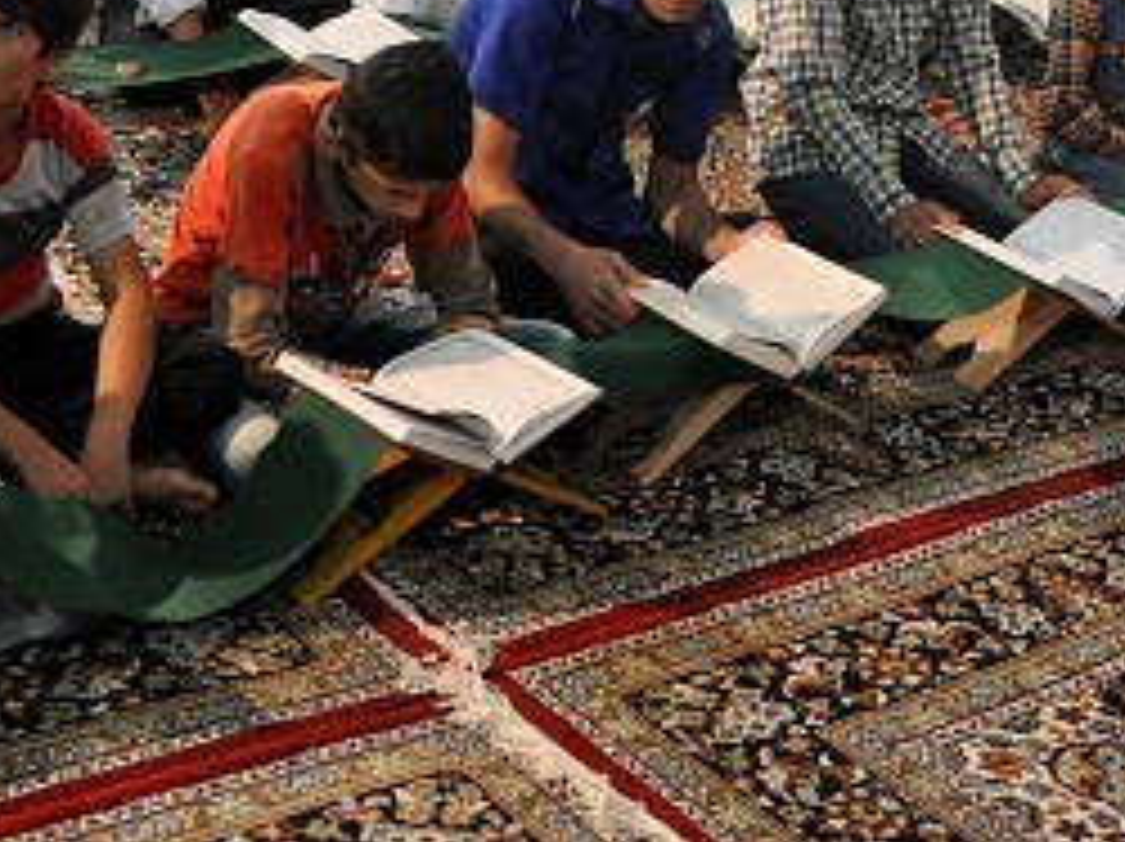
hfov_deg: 25.0
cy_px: -279
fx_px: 2533
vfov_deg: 17.6
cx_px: 662
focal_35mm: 78
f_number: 3.5
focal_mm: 18
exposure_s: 1/60
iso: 1600
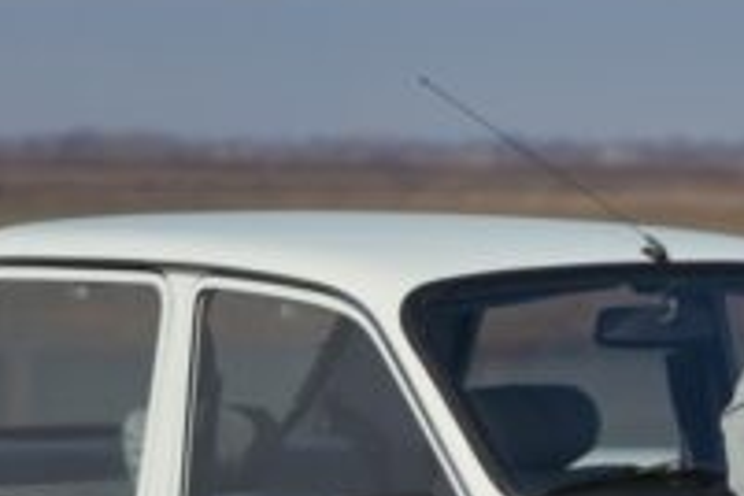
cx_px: 555
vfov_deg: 4.8
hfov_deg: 7.2
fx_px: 5910
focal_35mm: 286
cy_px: 468
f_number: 2.8
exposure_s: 1/4000
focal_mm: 87
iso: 100
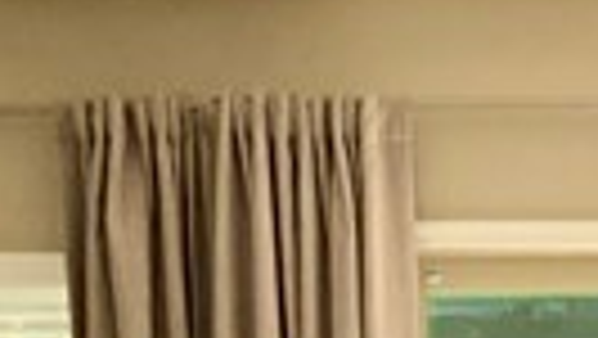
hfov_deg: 8.7
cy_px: 1411
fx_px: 3855
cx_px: 850
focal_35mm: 243
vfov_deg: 4.5
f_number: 1.8
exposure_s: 1/171
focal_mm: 3
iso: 16
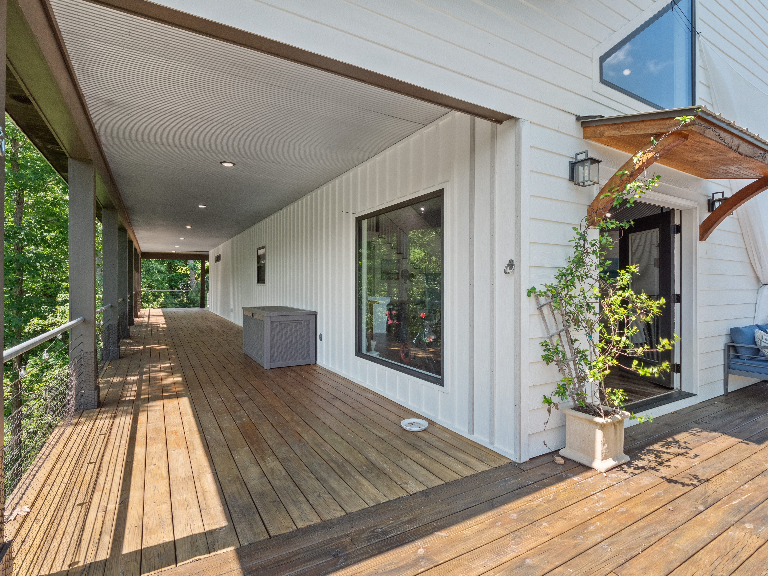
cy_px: 288
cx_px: 384
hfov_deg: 94.5
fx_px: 355
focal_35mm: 16
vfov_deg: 78.1
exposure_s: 1/200
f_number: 5.6
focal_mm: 8
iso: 400
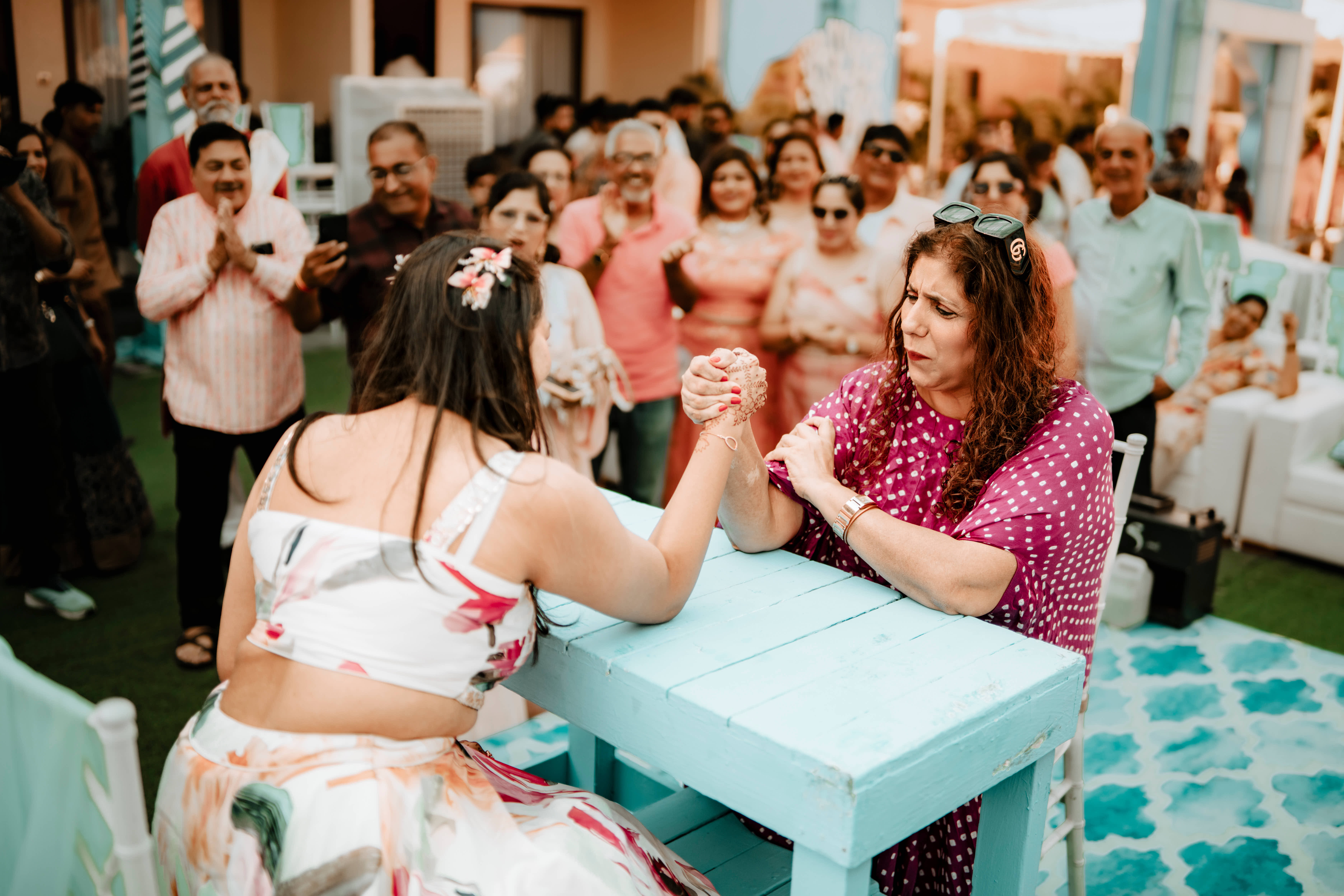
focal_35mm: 35
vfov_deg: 37.9
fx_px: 1307
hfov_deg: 54.4
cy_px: 448
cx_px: 672
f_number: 1.4
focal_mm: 35
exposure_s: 1/1000
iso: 160
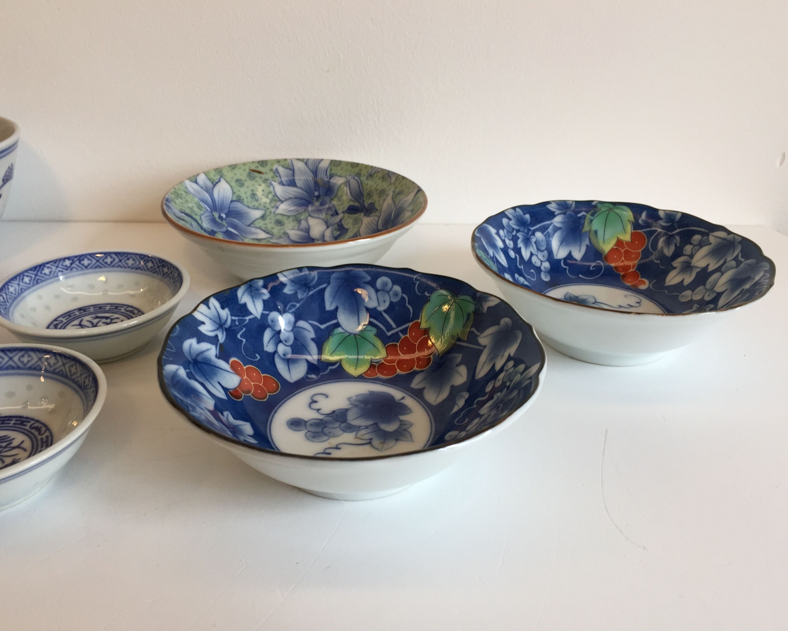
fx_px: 723
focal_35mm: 31
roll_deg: -0.9
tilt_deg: -28.0
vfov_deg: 47.1
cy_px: 311
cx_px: 387
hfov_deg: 57.2
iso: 40
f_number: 2.2
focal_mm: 4.15
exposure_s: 1/50
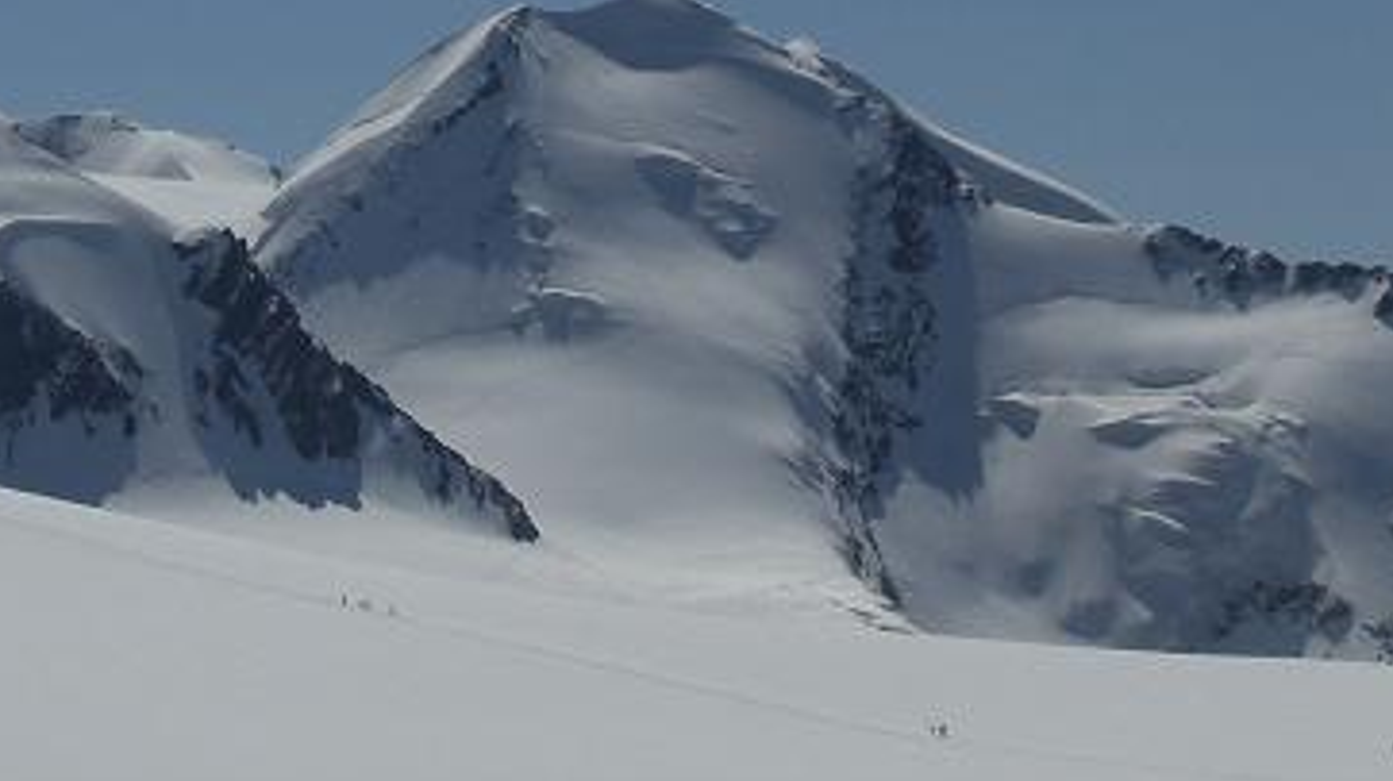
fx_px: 6459
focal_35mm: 175
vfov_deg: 6.9
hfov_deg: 12.2
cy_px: 127
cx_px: 131
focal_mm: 10.4
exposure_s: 1/1000
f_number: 5.7
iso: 50
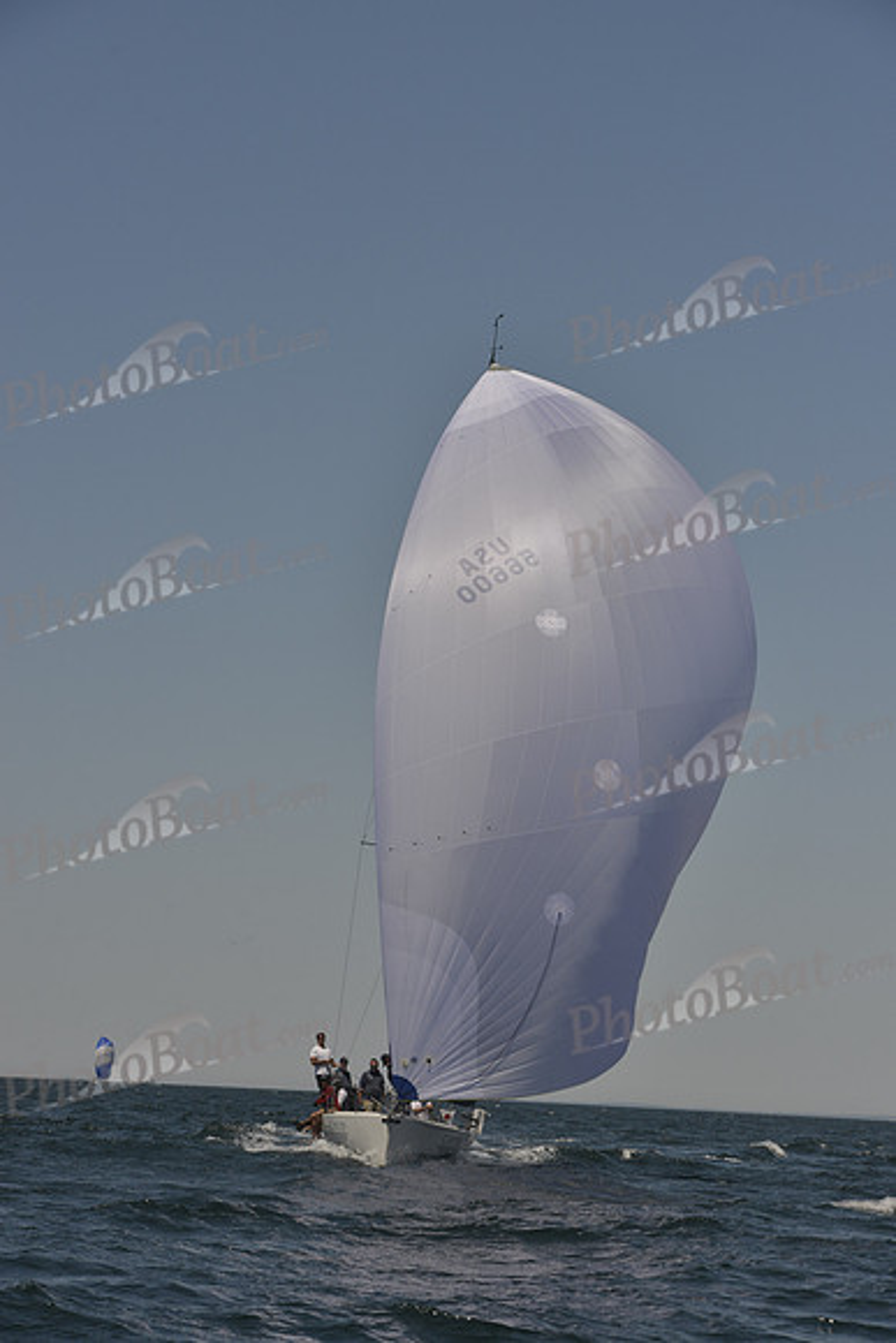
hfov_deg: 15.2
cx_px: 448
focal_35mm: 90
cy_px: 672
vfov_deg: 22.6
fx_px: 3358
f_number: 9
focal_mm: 90
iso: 280
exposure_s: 1/1250
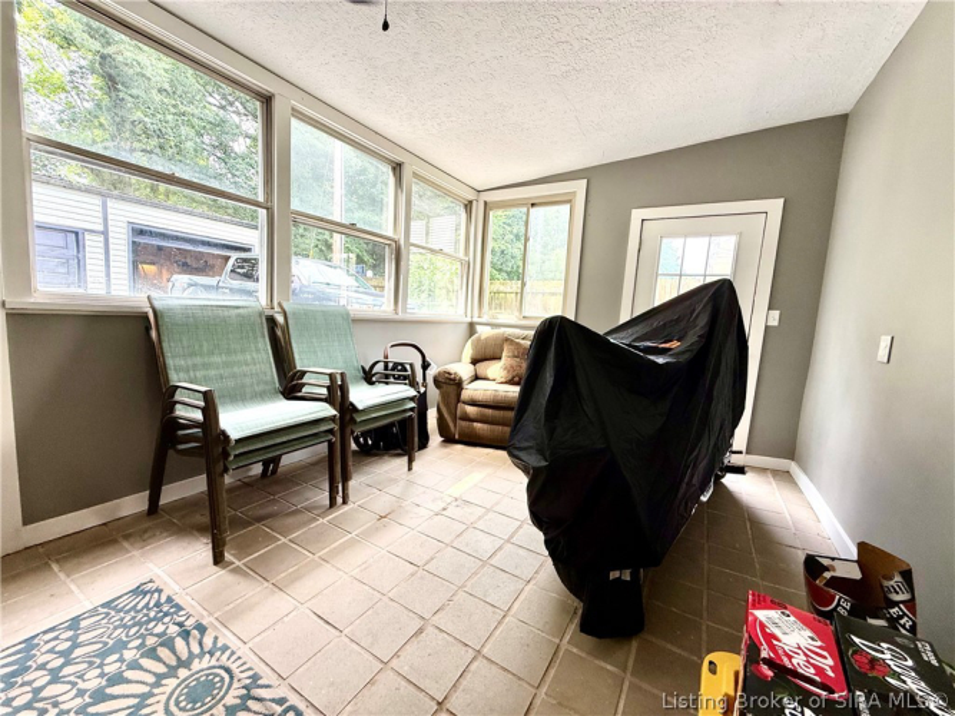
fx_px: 386
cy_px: 358
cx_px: 478
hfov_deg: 102.1
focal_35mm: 14
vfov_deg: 85.7
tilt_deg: -6.6
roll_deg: -4.1
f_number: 2.2
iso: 64
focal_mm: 2.22
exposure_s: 1/99
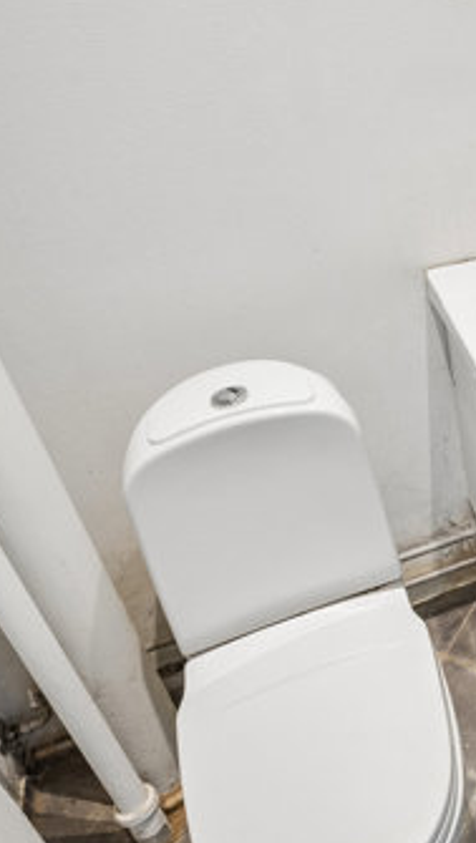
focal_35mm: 35
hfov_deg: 28.2
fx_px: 784
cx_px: 609
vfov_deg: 56.2
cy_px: 336
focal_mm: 14
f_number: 10
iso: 250
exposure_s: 1/2
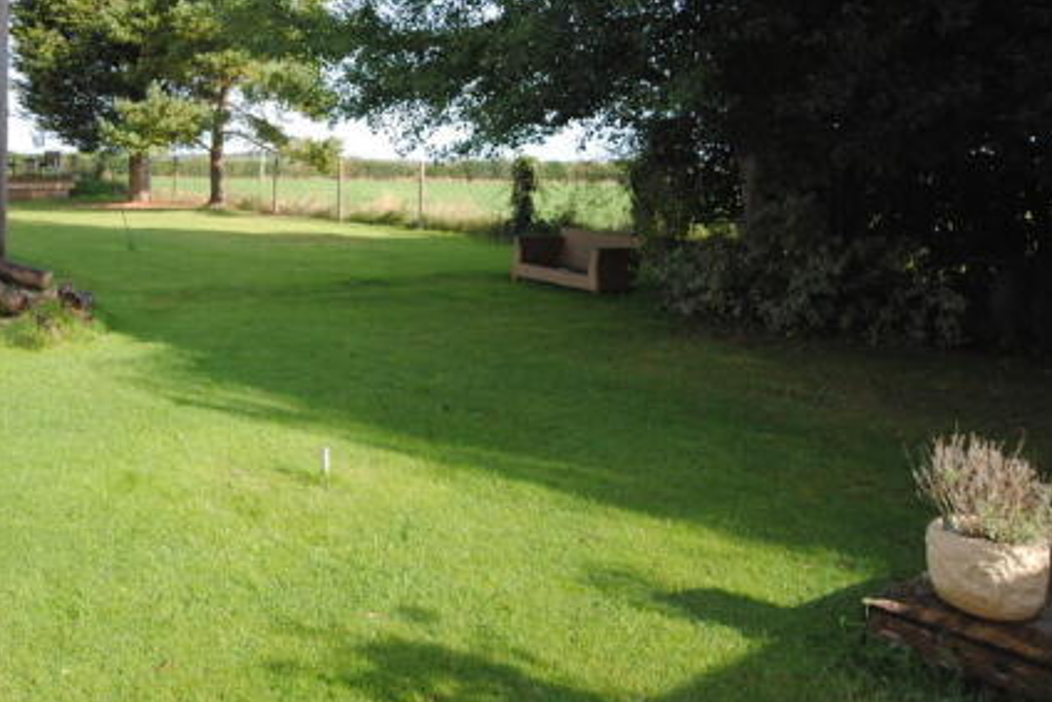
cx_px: 287
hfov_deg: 50.1
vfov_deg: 35.4
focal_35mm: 37
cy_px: 197
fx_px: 1082
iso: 100
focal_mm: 16
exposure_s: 1/160
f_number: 5
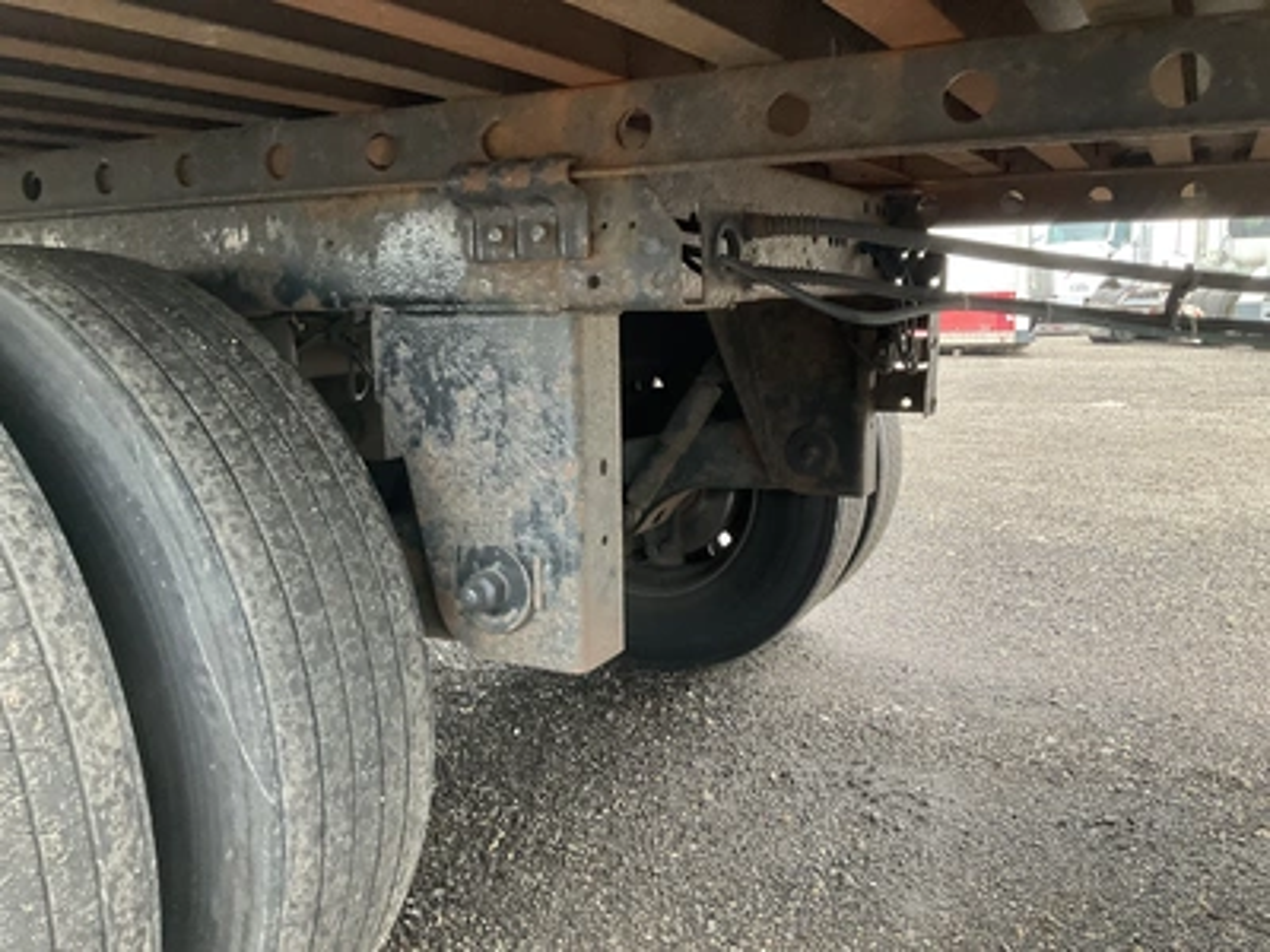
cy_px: 476
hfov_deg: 61.7
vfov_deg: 48.2
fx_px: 1064
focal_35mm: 29
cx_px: 635
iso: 100
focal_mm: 3
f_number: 1.8
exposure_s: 1/60
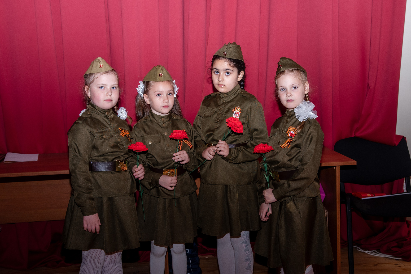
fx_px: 649
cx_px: 206
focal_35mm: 57
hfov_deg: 35.1
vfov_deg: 23.9
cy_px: 137
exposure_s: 1/160
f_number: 7.1
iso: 640
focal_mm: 55
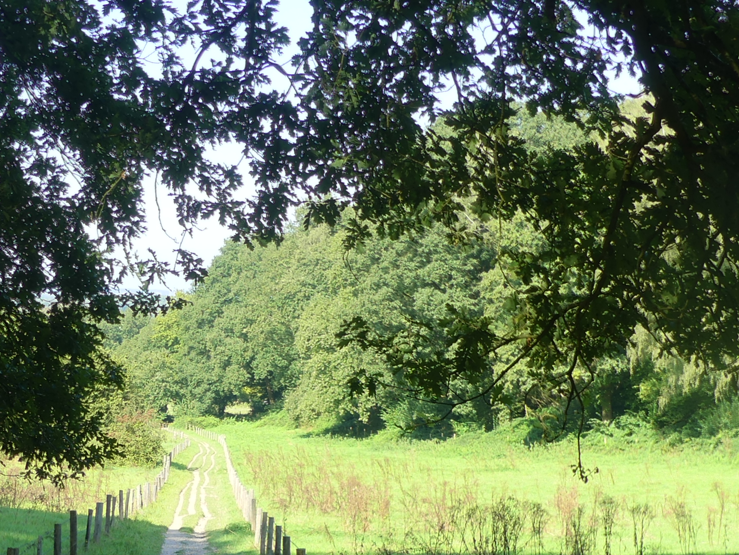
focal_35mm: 82
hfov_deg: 23.8
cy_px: 522
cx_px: 326
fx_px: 1751
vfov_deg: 17.7
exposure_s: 1/160
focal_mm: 6.4
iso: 100
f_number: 3.5
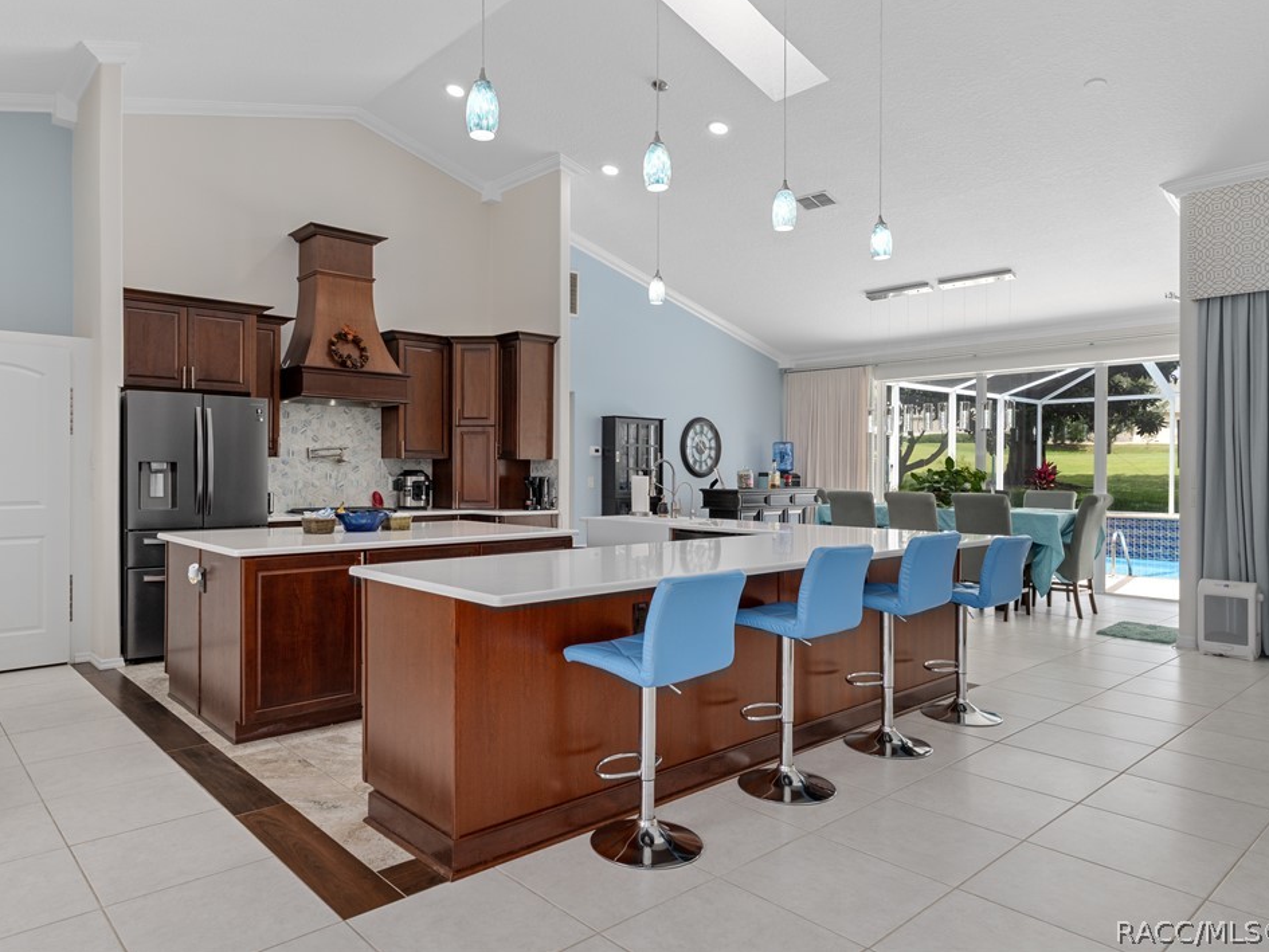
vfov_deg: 62.1
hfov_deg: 77.3
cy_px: 467
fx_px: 790
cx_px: 567
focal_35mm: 22
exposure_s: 1/20
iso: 320
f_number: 8
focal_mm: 13
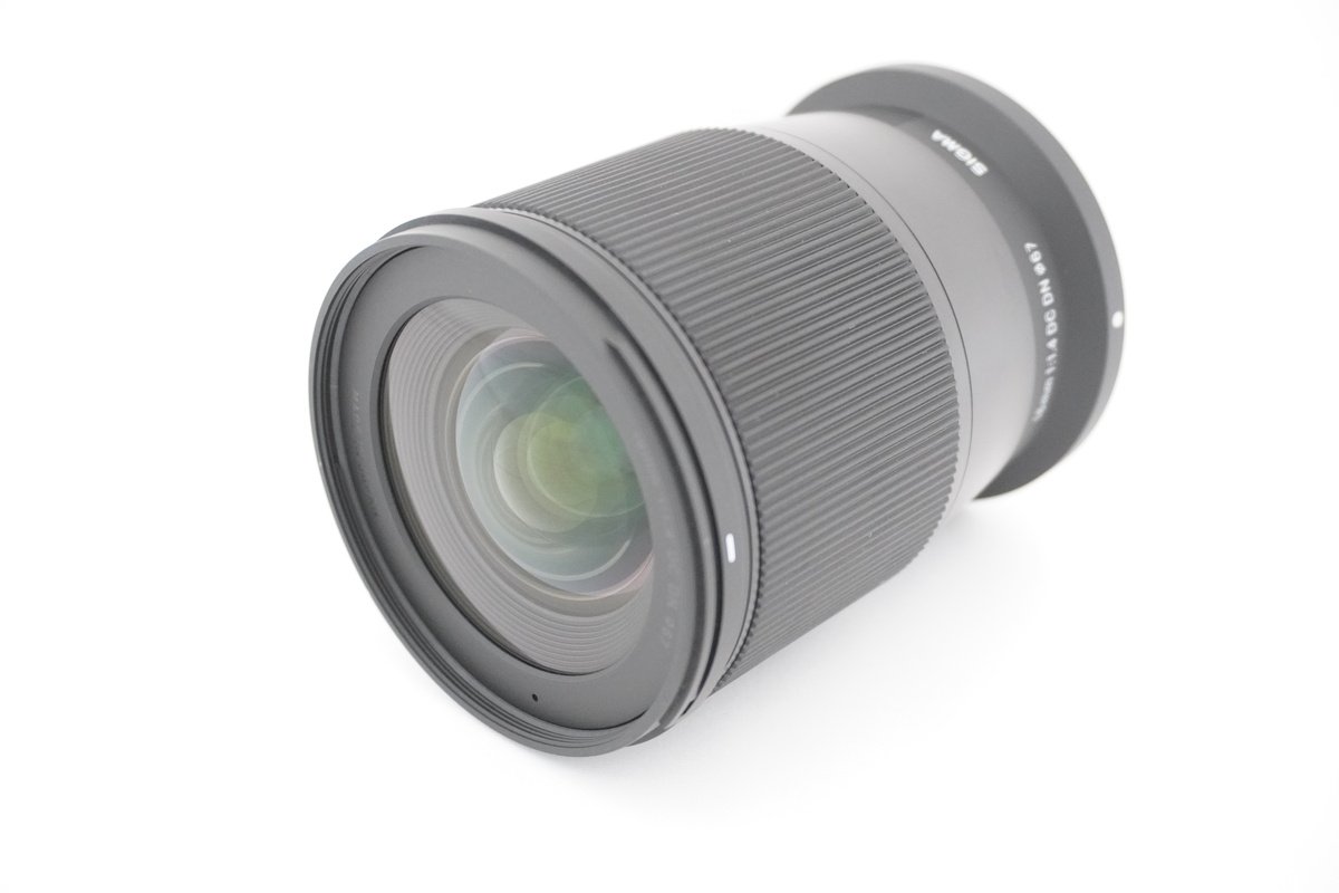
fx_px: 1785
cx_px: 670
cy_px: 446
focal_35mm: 48
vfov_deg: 28.1
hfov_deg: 41.1
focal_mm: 32
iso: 4000
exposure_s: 1/50
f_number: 5
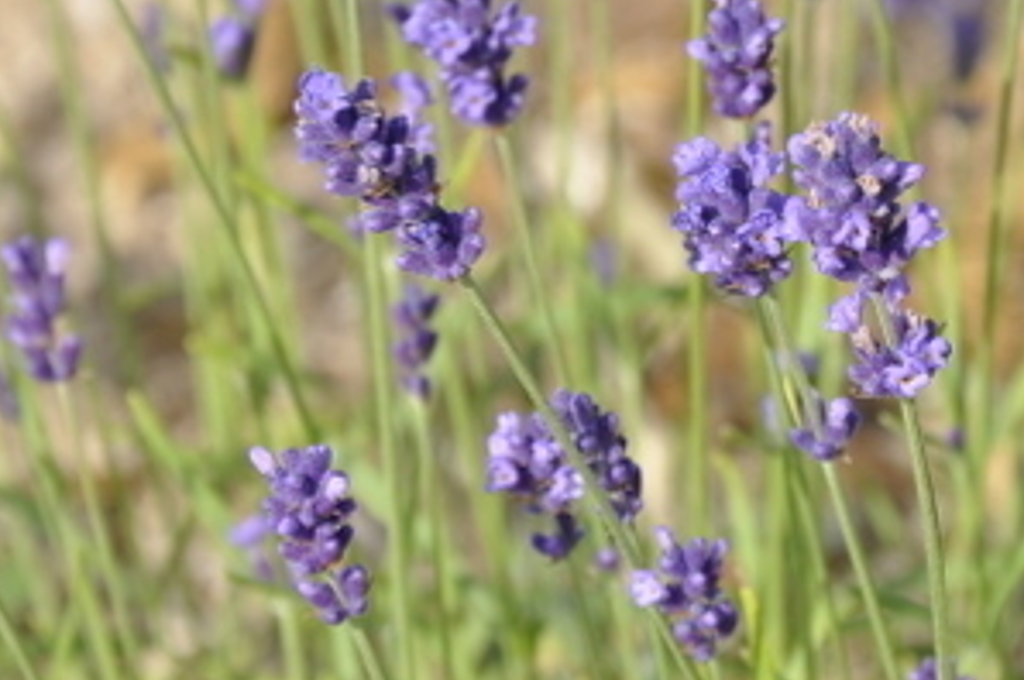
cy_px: 206
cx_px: 787
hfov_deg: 4.9
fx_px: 12000
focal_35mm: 422
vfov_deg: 3.2
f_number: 8
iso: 200
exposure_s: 1/250
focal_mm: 105
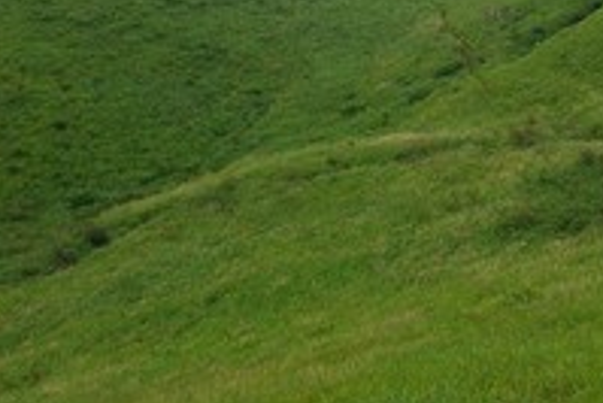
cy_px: -17
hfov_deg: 36.0
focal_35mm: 54
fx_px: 905
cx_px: 451
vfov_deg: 23.8
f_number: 9
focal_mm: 10
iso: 100
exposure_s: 1/80
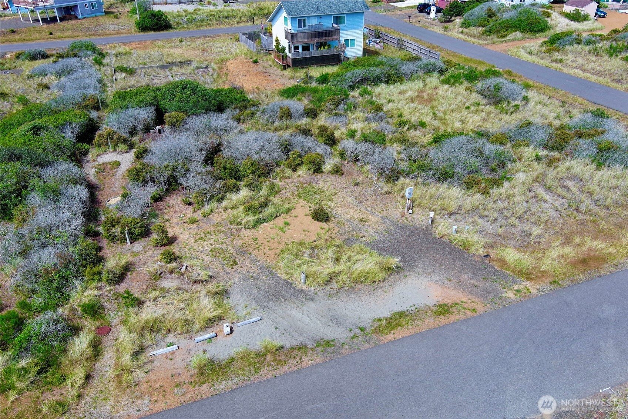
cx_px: 314
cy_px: 210
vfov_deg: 45.0
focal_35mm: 29
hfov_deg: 63.7
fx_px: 506
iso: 100
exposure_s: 1/1040
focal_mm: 10.57
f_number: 2.8
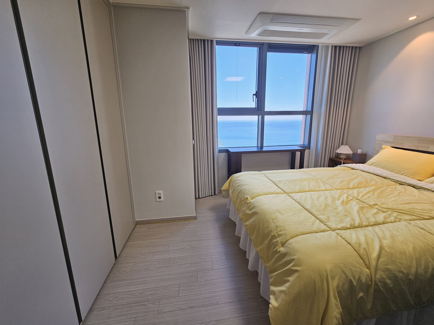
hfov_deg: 106.2
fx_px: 163
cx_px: 217
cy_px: 162
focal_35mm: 13
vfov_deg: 89.9
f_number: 2.2
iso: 50
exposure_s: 1/120
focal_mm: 2.2
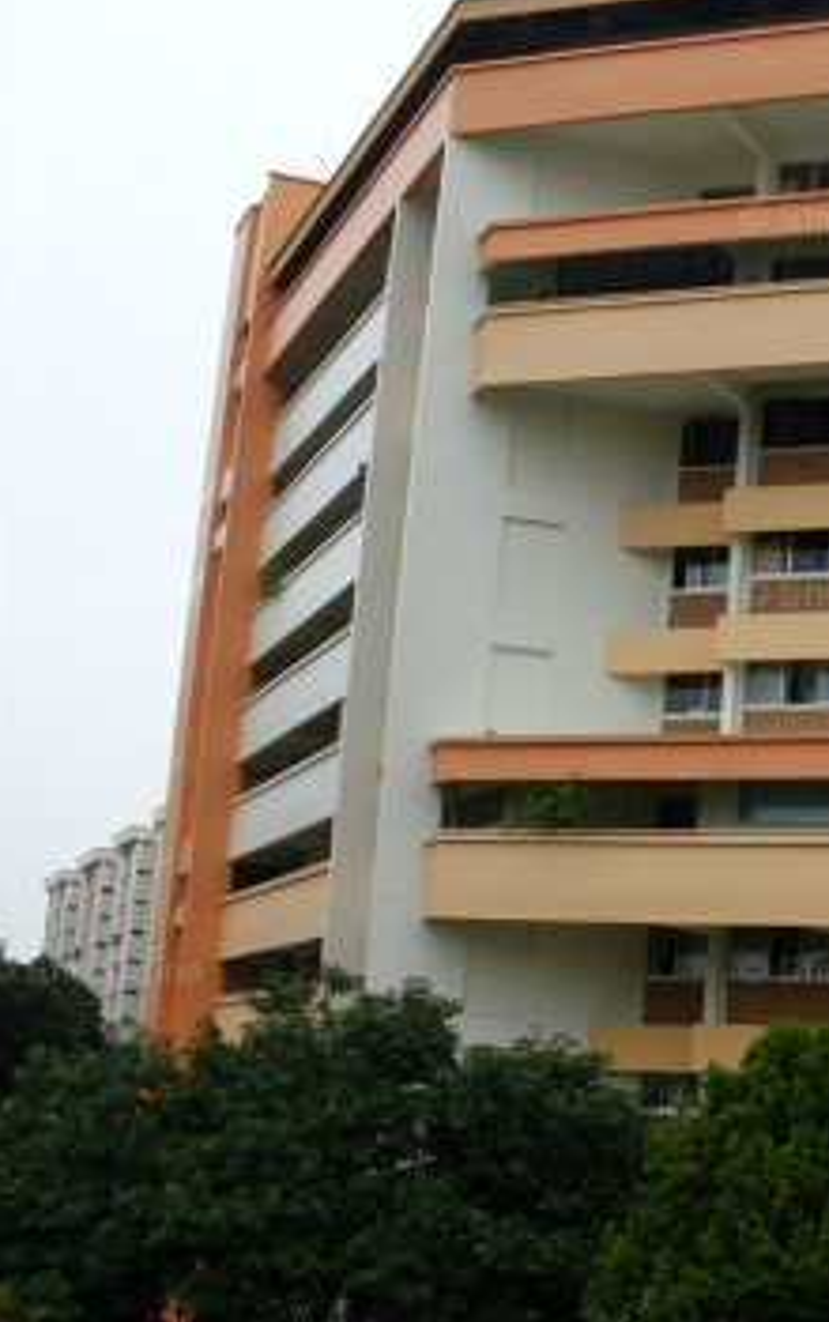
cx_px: 1021
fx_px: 2273
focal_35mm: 63
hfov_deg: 19.4
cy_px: 599
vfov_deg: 32.4
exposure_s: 1/250
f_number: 2.8
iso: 80
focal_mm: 6.3
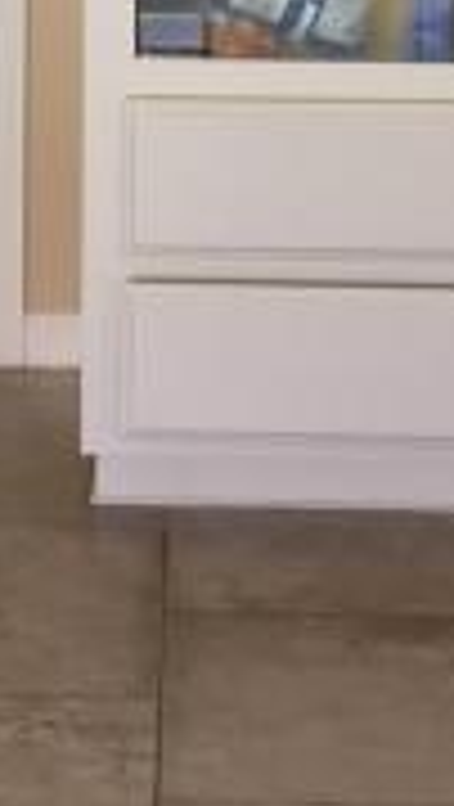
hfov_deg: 6.7
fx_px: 3865
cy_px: -225
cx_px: 126
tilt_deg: -8.2
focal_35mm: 181
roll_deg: +0.3
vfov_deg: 11.6
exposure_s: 1/30
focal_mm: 4.15
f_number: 2.2
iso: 50
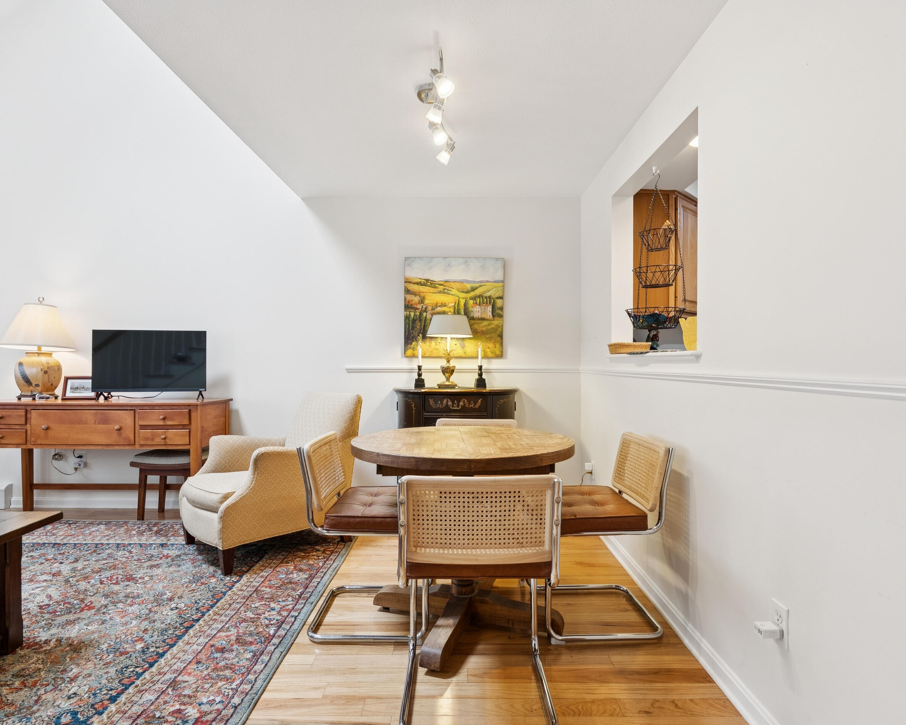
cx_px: 454
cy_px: 369
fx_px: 510
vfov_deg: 70.9
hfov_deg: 83.3
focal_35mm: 19
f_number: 7.1
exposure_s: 1/6
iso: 320
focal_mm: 16
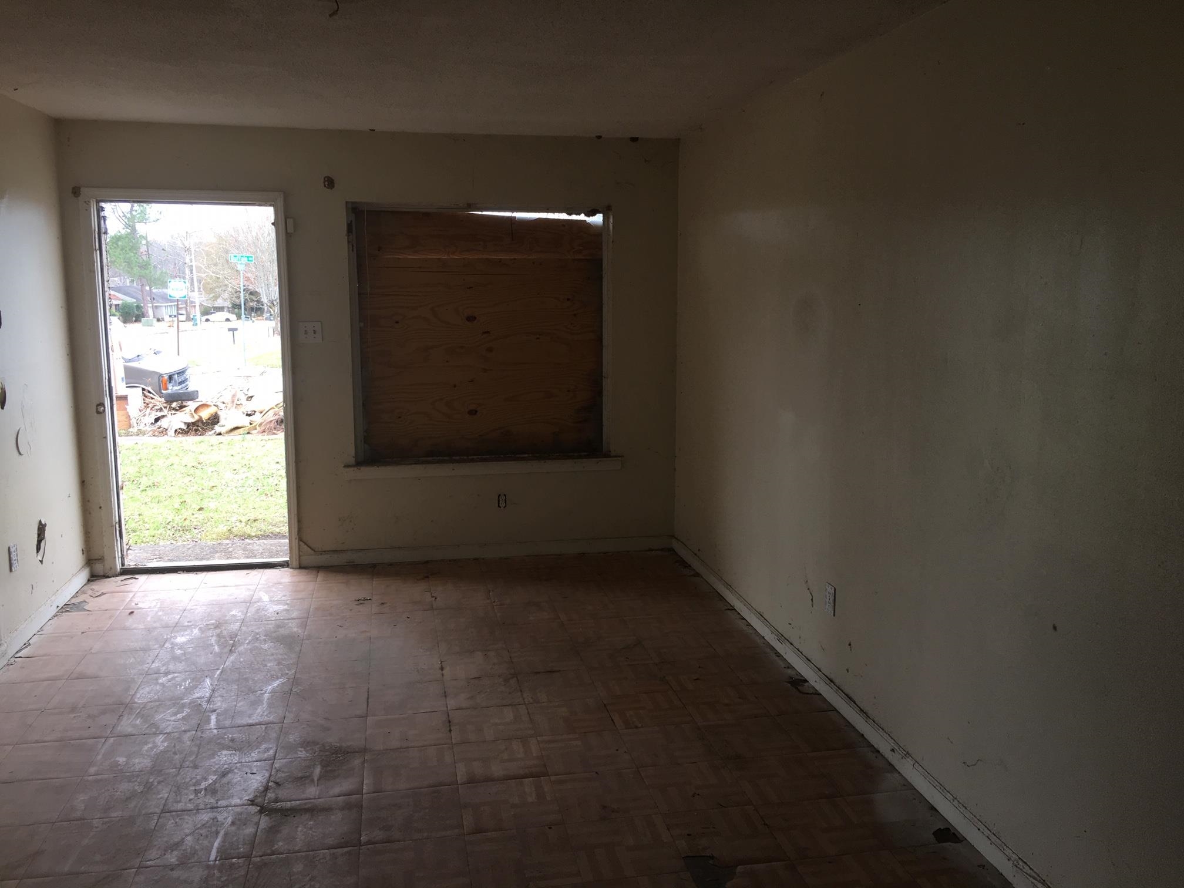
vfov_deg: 48.2
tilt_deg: -7.1
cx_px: 592
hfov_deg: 61.7
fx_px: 992
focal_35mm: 29
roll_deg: -1.3
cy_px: 444
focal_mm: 4.15
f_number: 2.2
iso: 25
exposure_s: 1/30
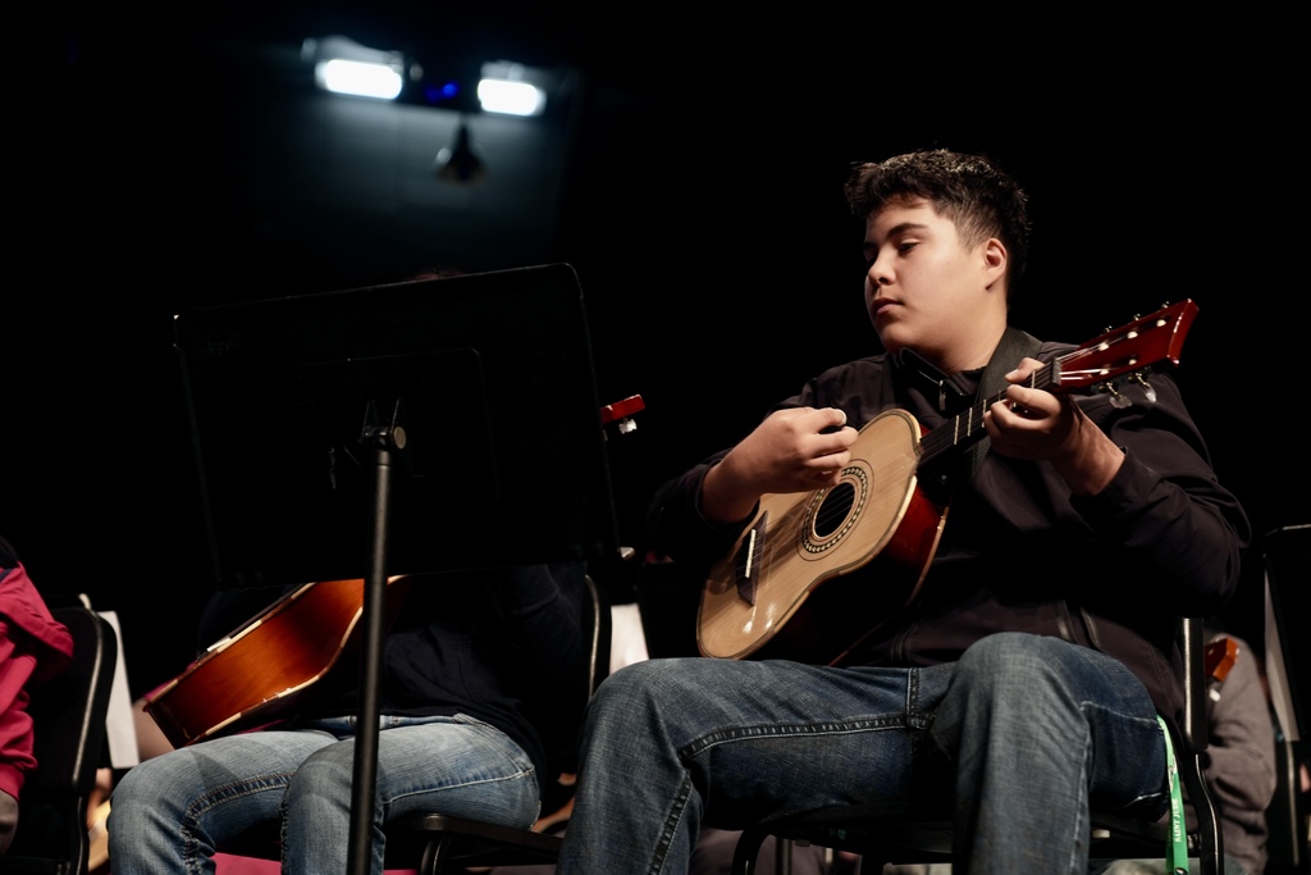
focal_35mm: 69
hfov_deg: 29.2
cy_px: 438
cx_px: 656
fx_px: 2513
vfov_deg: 19.7
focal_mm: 69
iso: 640
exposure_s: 1/80
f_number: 2.8
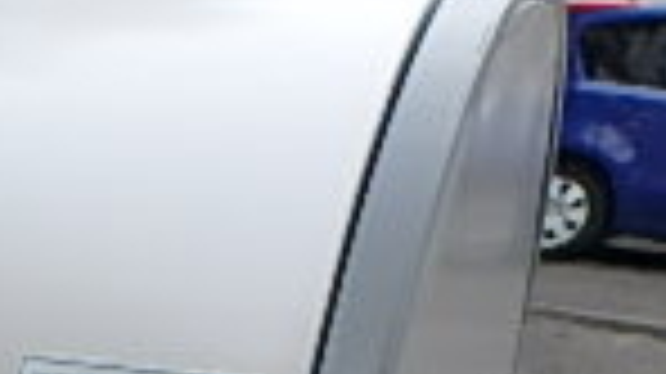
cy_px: 879
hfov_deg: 18.6
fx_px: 1747
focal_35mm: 99
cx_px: -392
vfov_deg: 10.6
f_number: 3.5
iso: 125
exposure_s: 1/200
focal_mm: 3.7
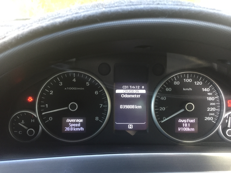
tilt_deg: -17.1
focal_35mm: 29
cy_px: 86
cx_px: 116
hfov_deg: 61.7
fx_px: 194
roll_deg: -0.8
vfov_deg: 48.2
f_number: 2.2
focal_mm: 4.15
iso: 160
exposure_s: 1/33
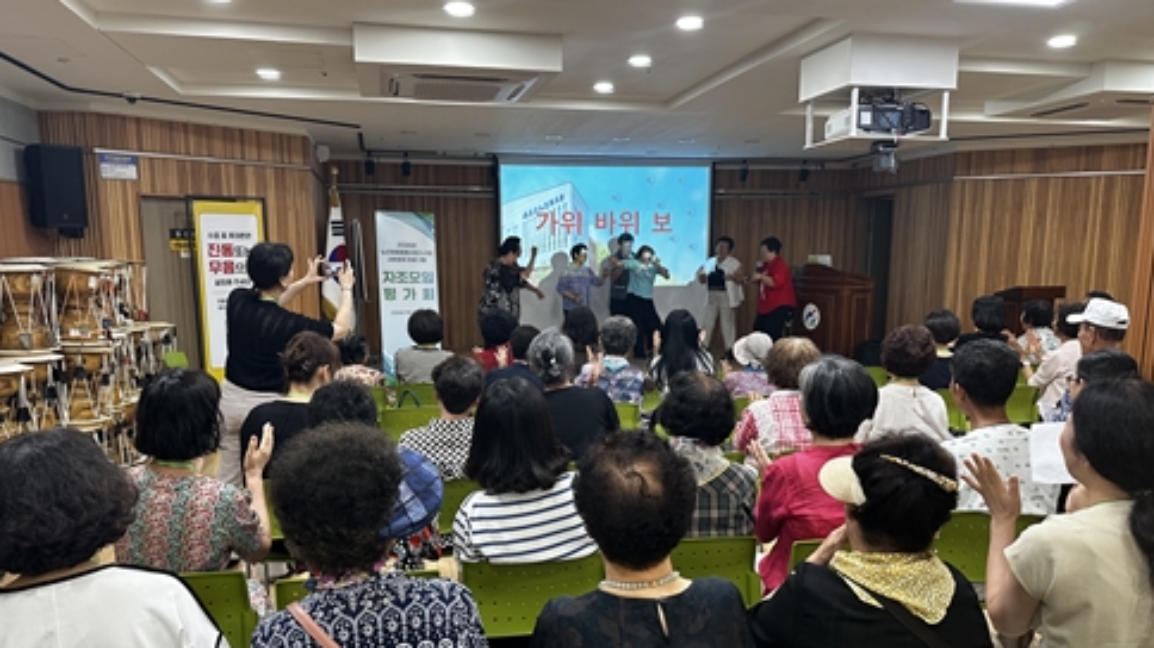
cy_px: 394
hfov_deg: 69.9
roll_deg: -0.3
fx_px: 826
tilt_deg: -9.6
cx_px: 567
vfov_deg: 42.6
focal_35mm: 27
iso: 160
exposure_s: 1/60
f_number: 1.78
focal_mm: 6.86
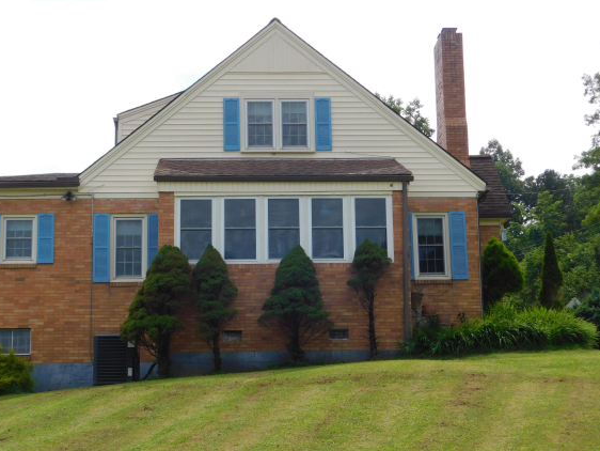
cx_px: 255
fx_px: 1214
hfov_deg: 27.7
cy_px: 197
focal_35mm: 70
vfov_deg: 21.0
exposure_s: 1/640
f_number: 4
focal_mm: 10.4
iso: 125
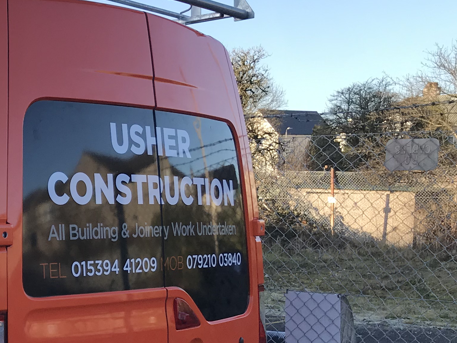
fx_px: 977
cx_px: -116
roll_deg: +1.4
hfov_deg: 23.6
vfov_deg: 19.6
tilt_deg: -5.2
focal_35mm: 74
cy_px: 290
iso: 20
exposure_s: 1/656
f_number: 1.8
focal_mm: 3.99
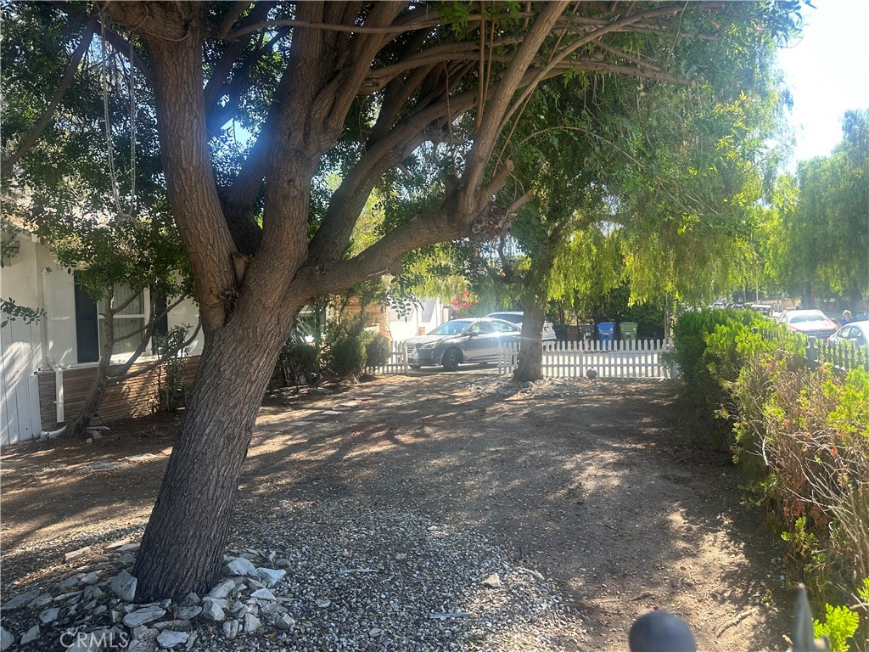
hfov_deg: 71.6
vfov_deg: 56.8
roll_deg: +1.2
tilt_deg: -0.9
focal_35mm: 24
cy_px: 326
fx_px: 602
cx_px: 434
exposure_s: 1/376
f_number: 1.78
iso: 80
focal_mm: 6.86
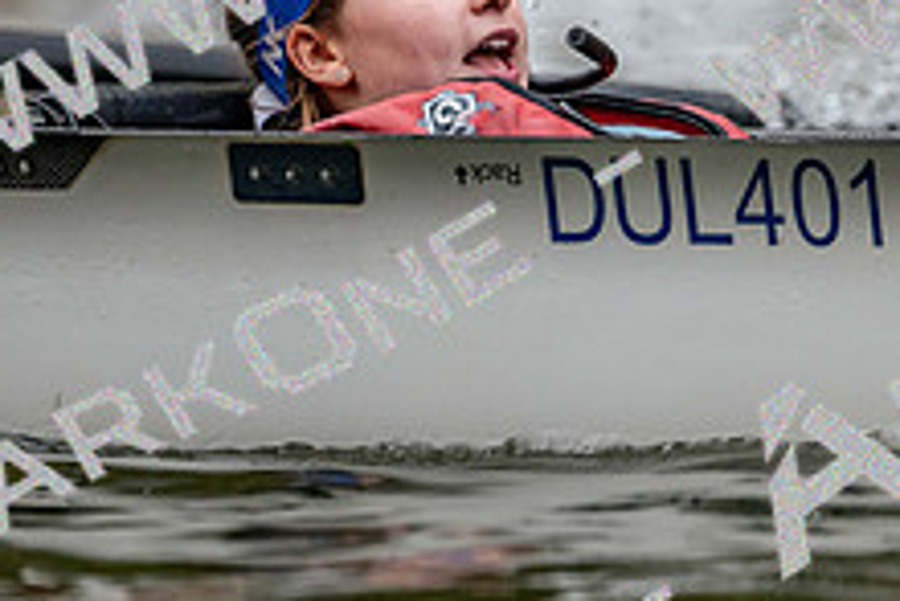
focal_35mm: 1054
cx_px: 409
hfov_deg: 2.0
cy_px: 190
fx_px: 26366
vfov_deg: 1.3
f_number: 4.5
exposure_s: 1/2500
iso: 1800
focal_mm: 400
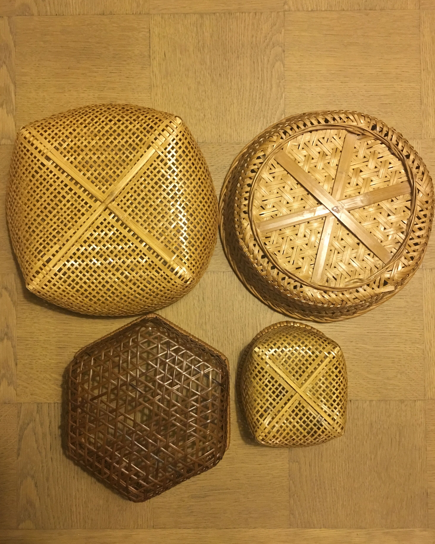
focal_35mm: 31
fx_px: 499
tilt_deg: -89.0
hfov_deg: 47.1
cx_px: 217
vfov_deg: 57.2
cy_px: 283
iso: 125
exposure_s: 1/8
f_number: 2.2
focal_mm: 4.15
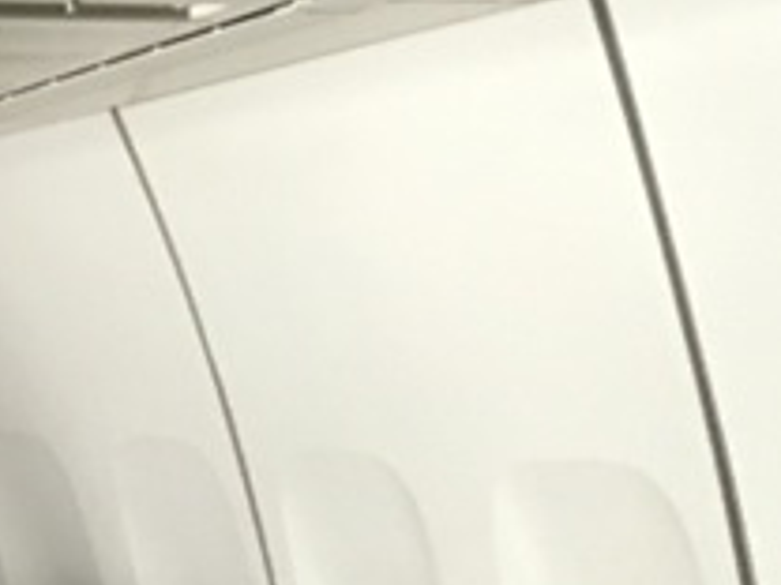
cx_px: -905
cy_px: 746
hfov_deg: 11.9
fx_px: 3226
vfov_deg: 10.2
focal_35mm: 143
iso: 250
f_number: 2.2
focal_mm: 4.15
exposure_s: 1/33
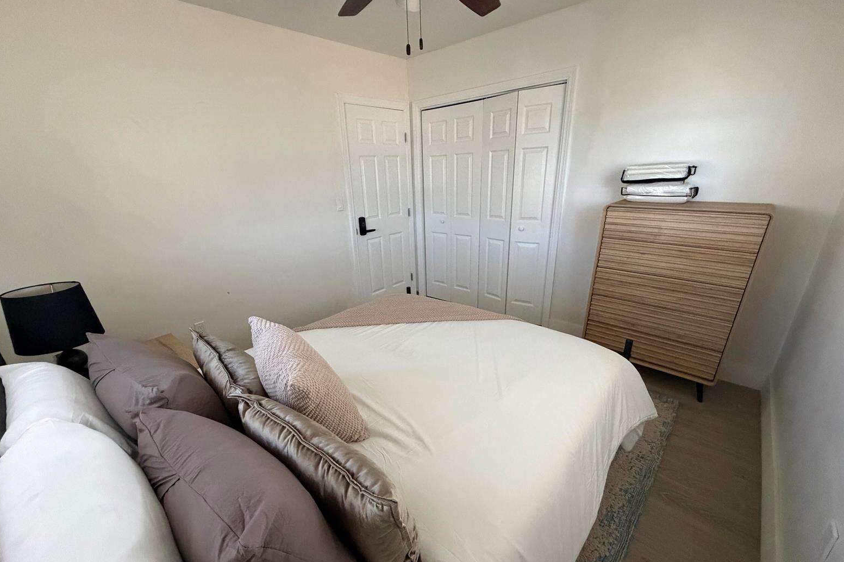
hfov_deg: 100.4
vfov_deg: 77.1
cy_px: 307
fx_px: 352
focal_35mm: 15
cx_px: 414
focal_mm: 2.22
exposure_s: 1/60
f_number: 2.2
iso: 640
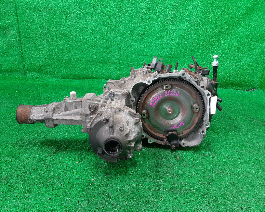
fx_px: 220
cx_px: 132
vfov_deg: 51.5
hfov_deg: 62.2
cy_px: 106
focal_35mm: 28
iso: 132
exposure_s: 1/50
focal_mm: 3.93
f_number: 1.7
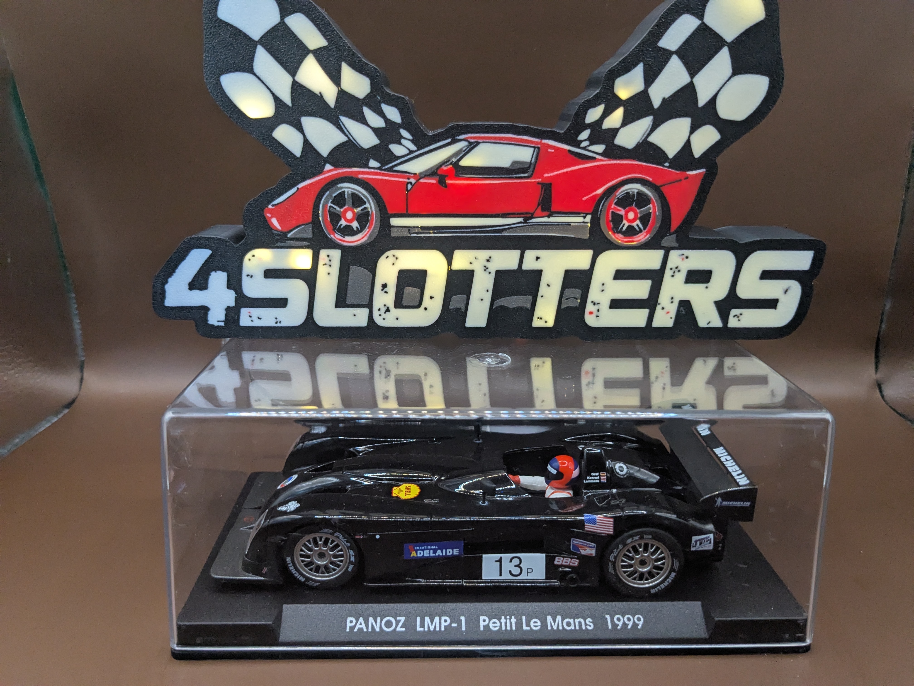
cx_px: 457
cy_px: 343
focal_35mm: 27
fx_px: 713
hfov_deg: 65.3
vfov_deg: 51.4
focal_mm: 4.38
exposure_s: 1/99.9
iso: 475
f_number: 1.73
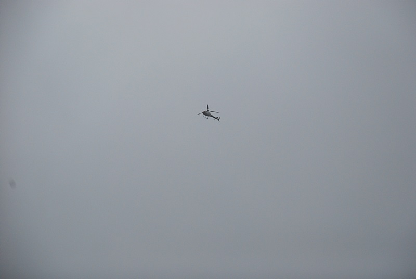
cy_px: 140
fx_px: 1649
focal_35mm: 142
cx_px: 208
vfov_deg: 9.7
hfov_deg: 14.4
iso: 360
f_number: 5.6
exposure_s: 1/4000
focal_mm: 95
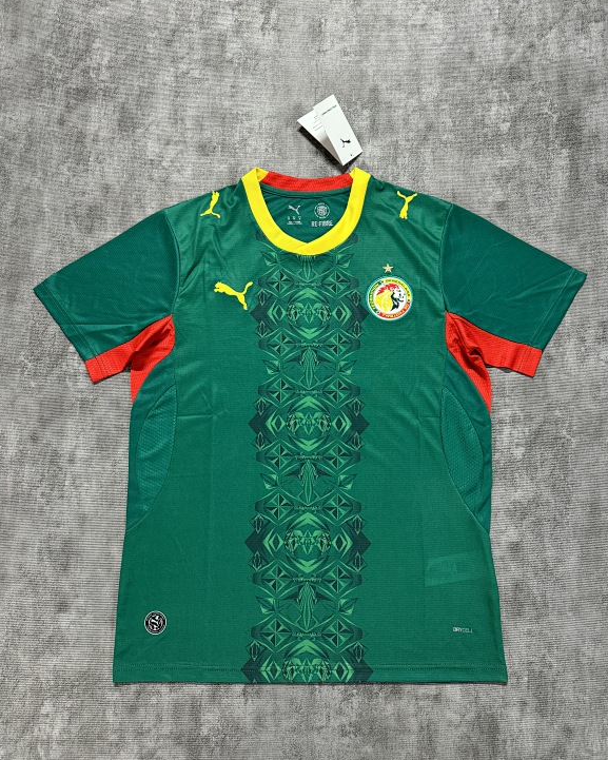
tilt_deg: -79.7
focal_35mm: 26
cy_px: 376
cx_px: 310
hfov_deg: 54.9
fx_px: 585
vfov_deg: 66.0
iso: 320
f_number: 1.78
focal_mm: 6.76
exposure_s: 1/50
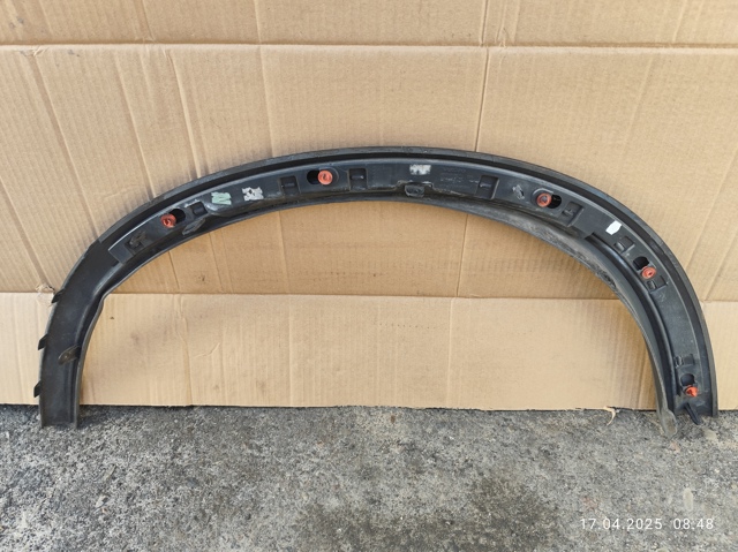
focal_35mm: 23
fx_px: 490
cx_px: 369
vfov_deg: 58.8
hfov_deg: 74.0
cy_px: 276
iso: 100
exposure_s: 1/120
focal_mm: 6.19
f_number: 1.65
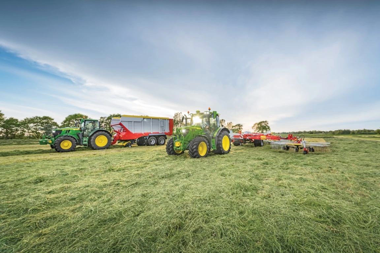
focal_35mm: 15
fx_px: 158
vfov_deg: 77.3
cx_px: 190
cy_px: 126
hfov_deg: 100.4
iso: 31
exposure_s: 1/30
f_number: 8
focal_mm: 15
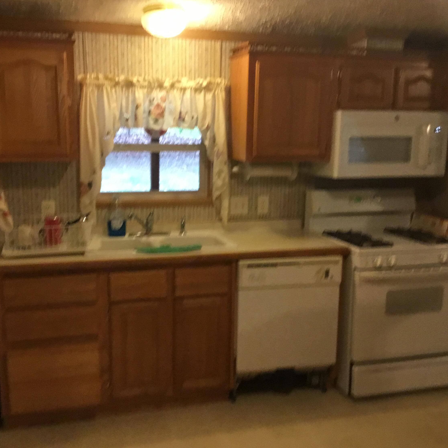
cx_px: 192
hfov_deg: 44.8
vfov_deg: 44.9
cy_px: 223
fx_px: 542
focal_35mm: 37
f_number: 2.4
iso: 160
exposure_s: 1/30
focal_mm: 3.3
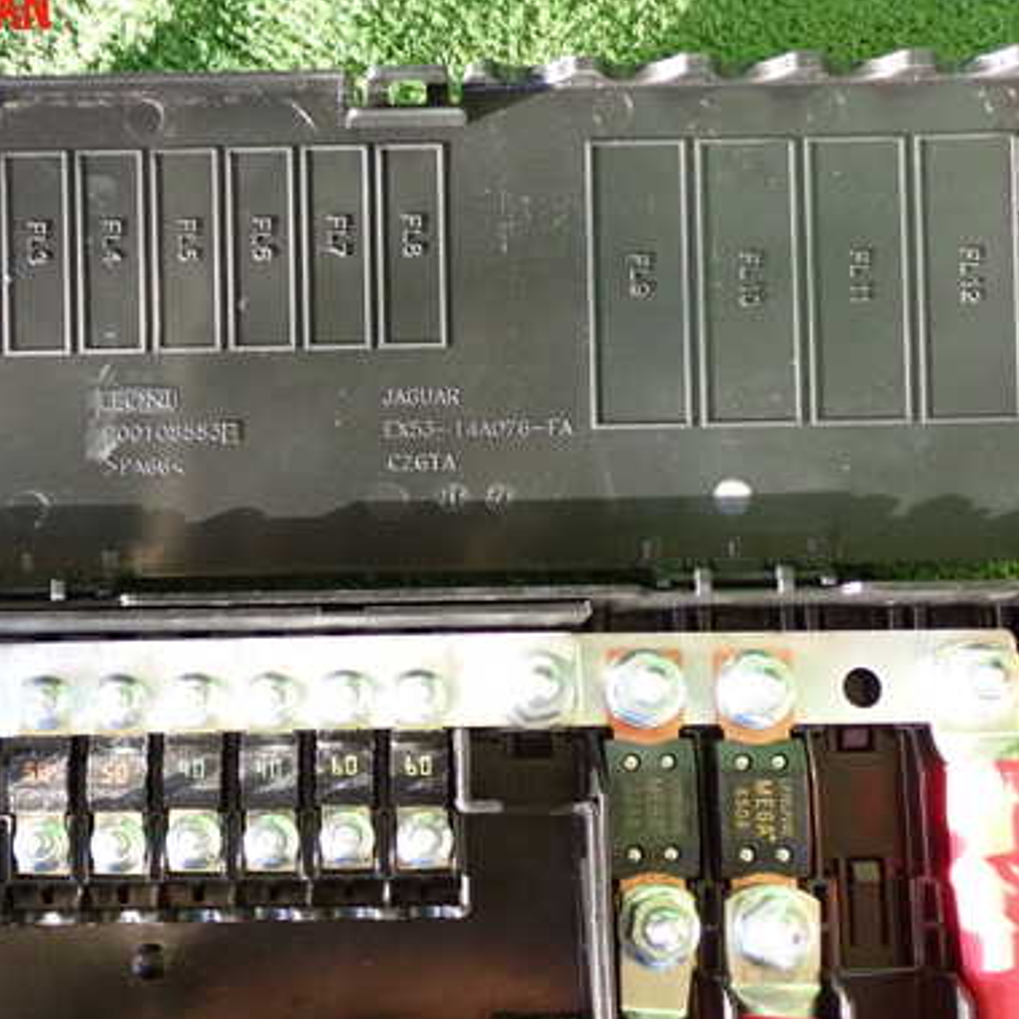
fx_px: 1765
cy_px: 582
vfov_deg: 32.2
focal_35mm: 53
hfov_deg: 32.0
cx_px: 367
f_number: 2.7
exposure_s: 1/125
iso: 1000
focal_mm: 6.83
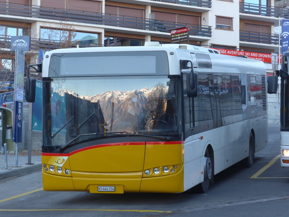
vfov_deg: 12.8
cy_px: 101
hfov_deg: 17.0
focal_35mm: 116
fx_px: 969
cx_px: 127
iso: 125
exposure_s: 1/80
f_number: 4.7
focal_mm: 19.2
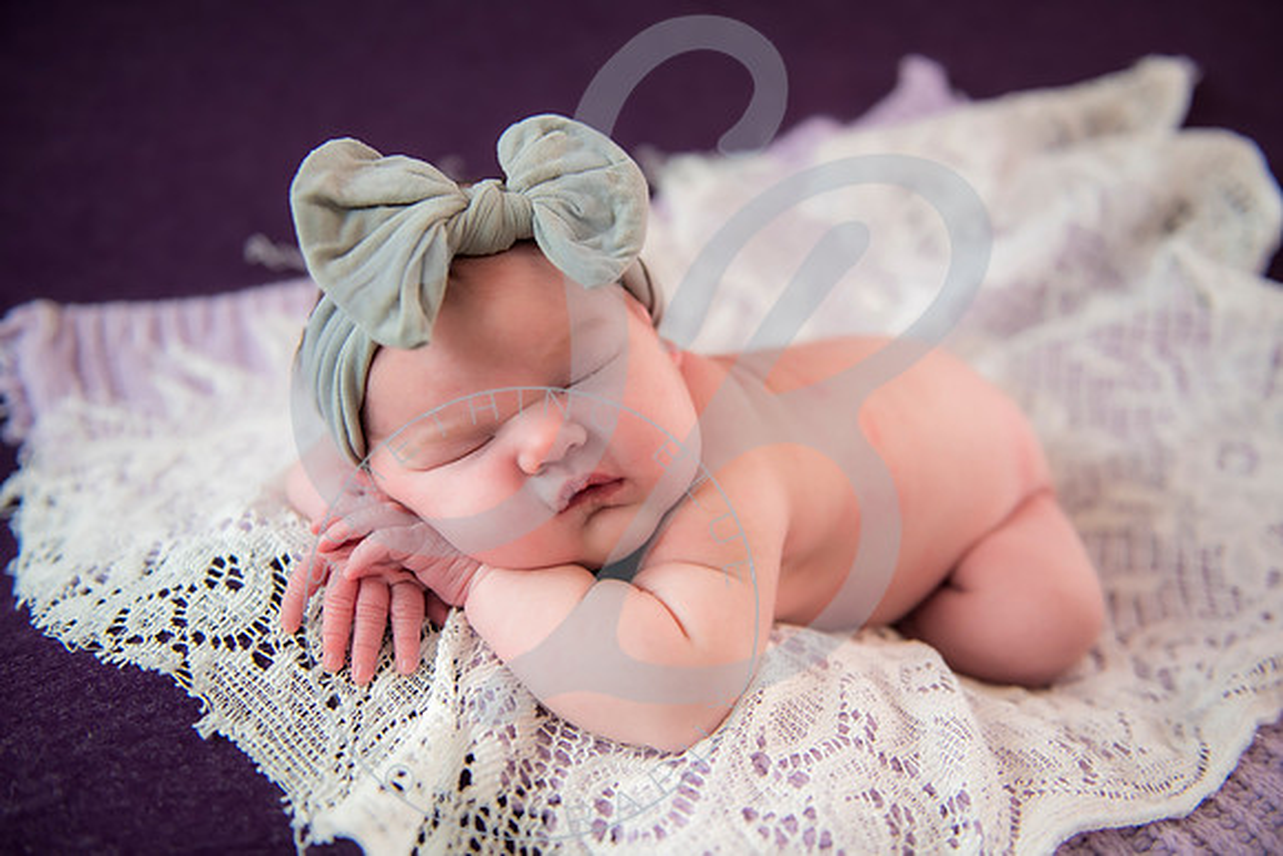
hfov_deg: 53.1
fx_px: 1283
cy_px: 428
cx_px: 642
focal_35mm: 36
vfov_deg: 36.9
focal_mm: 36
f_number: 2.8
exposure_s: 1/125
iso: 800
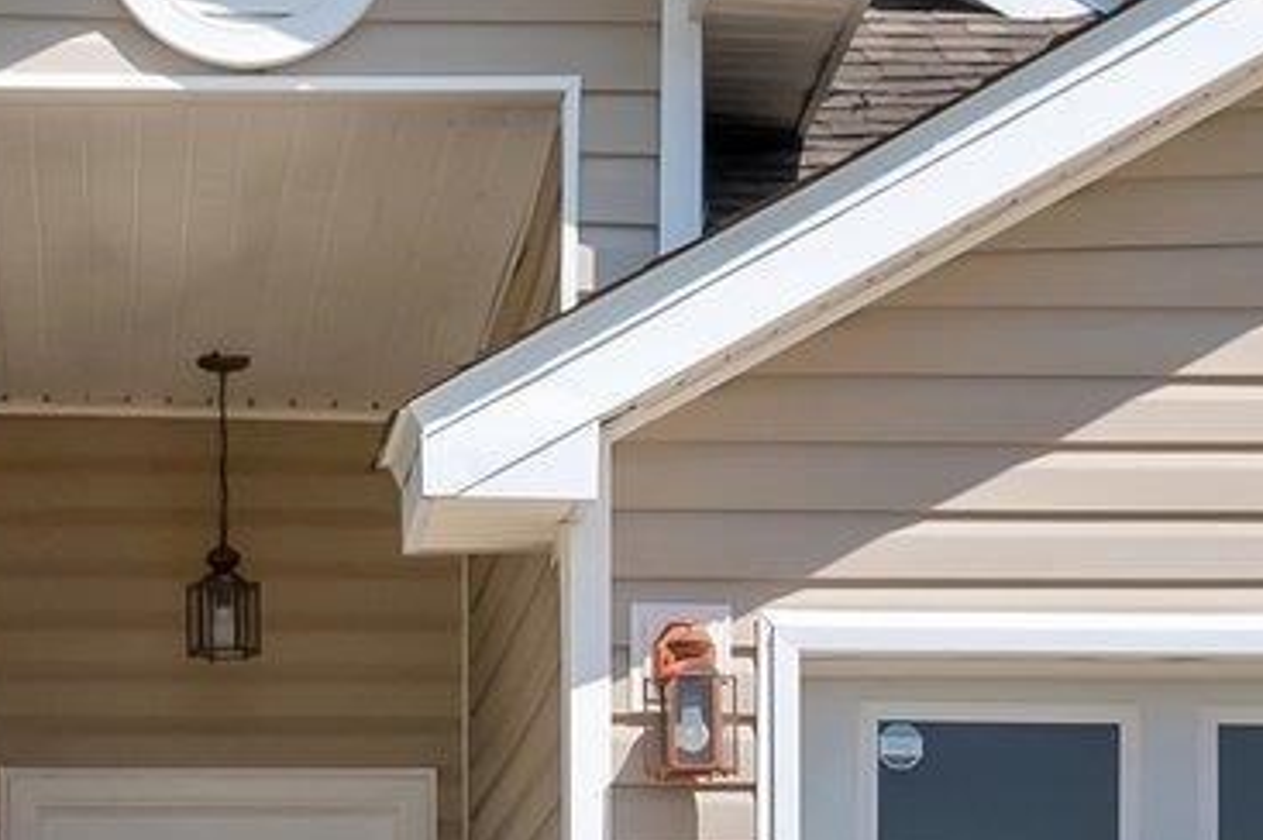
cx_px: 337
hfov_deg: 12.7
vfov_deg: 8.2
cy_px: 1499
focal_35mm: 162
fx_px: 5678
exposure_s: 1/1100
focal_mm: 19.1
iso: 250
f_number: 8
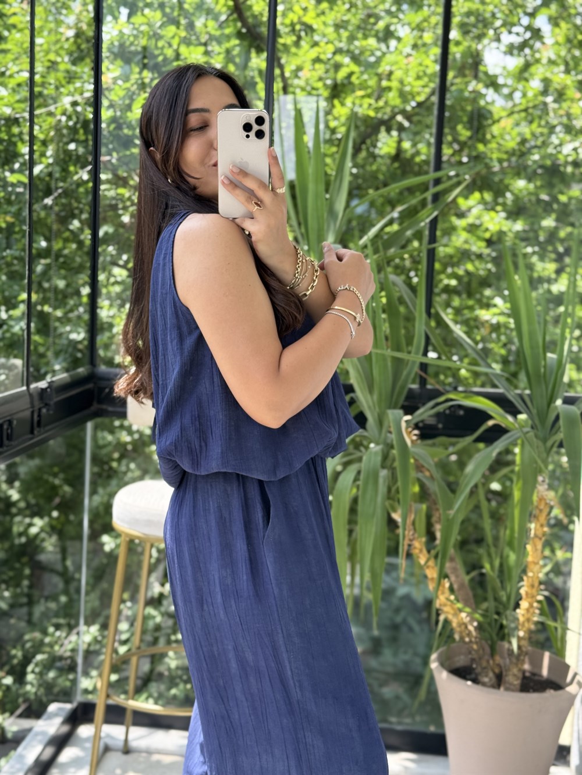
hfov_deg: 30.3
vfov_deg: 39.7
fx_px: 1076
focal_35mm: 48
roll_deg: -4.5
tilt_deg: -20.1
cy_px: 388
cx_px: 291
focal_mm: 6.76
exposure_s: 1/306
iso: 64
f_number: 1.78
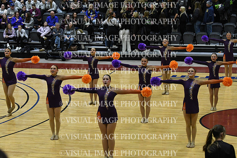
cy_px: 79
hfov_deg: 19.5
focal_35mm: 105
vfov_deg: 13.0
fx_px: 691
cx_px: 118
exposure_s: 1/500
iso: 4000
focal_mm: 70
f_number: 4
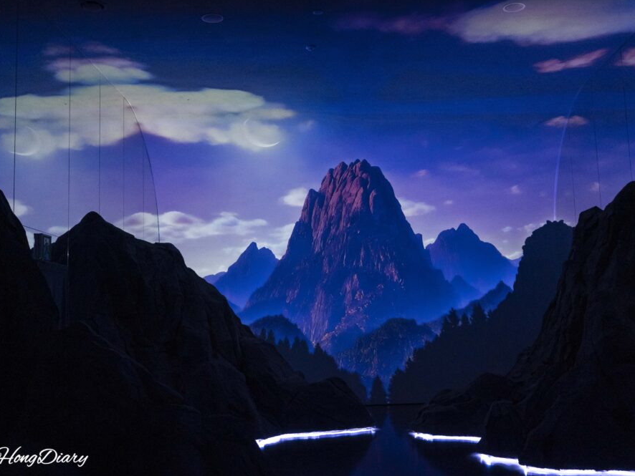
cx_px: 338
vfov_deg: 36.0
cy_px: 242
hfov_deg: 46.8
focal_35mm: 40
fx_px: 734
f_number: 5
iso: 10000
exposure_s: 1/60
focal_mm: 36
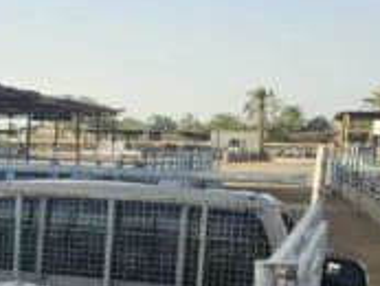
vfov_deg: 17.0
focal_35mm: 85
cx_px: -88
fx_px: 934
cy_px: 288
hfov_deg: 21.2
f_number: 1.7
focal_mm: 6.3
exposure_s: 1/455
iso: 20
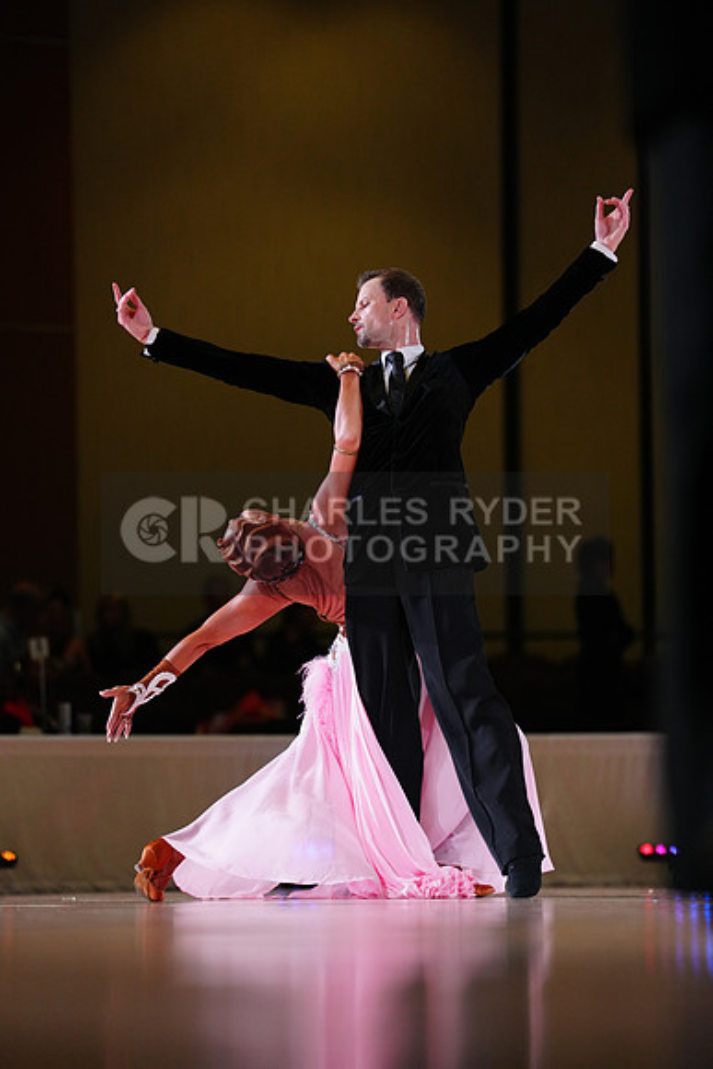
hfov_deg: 6.9
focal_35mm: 200
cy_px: 534
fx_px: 5938
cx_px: 356
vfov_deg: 10.3
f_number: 2.8
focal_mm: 200
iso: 2000
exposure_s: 1/400
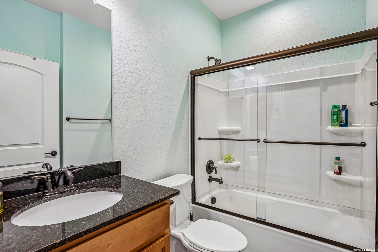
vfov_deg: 73.7
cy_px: 126
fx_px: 168
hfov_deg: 96.7
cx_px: 189
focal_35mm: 16
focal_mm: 16
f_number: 8
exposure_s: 1/25
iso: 400
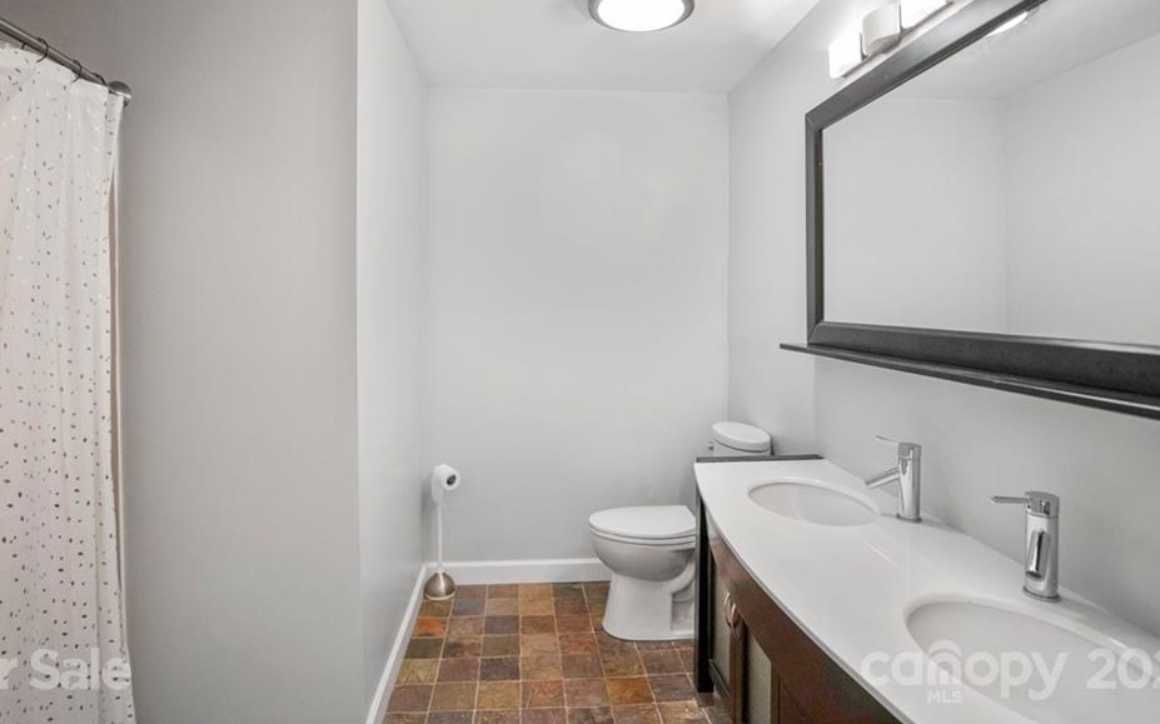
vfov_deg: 64.5
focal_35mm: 18
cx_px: 571
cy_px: 301
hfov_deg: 91.1
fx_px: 569
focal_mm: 16
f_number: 4
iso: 1600
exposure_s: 1/160
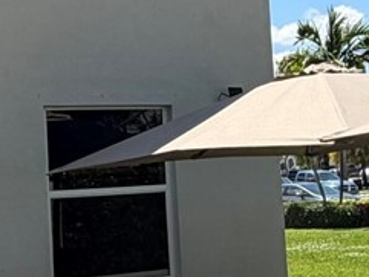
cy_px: 78
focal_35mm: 93
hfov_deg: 20.8
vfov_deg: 15.8
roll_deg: +2.7
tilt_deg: +4.9
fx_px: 992
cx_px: 66
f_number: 2.2
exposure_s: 1/770
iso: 32
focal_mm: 2.22
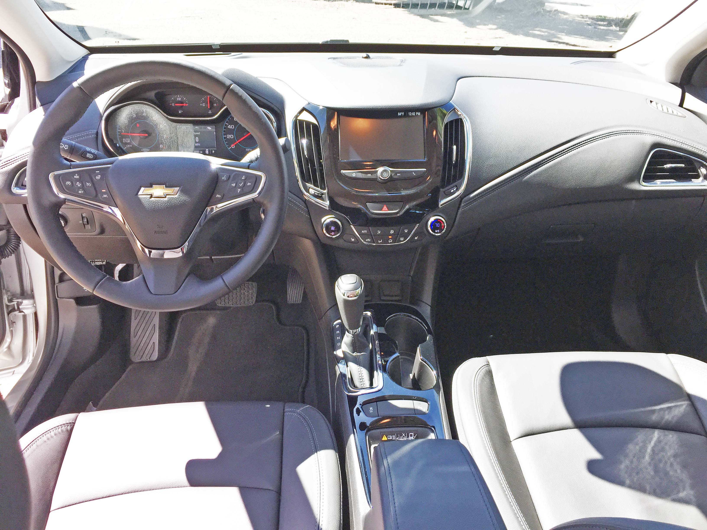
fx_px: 592
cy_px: 265
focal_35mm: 29
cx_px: 354
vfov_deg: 48.2
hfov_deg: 61.7
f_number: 2.2
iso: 32
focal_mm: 4.15
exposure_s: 1/222
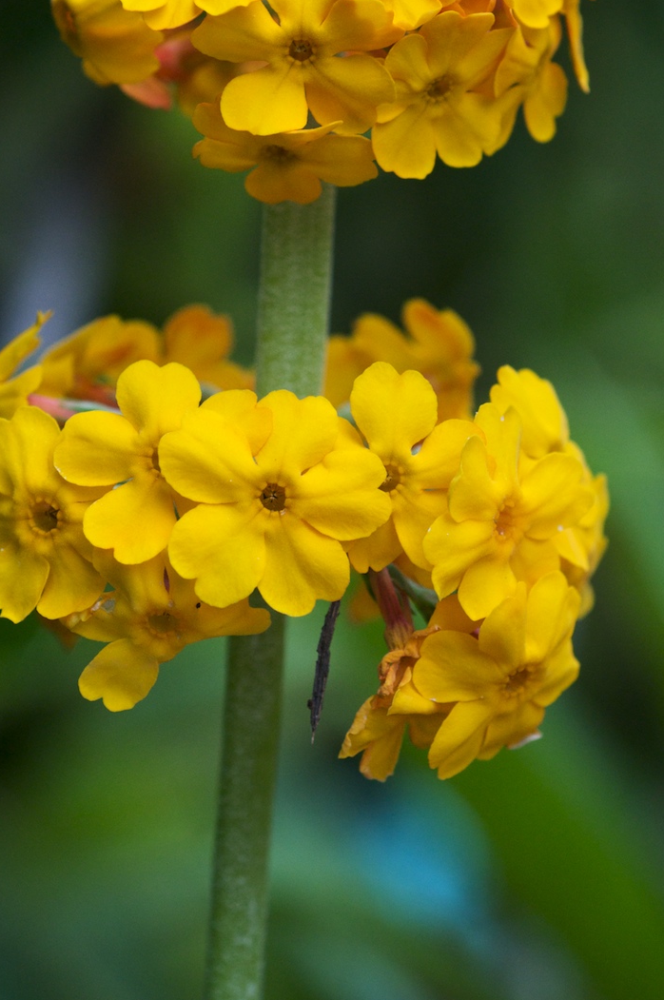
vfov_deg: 15.0
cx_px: 298
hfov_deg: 10.0
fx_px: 3800
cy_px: 360
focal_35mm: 137
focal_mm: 60
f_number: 5.6
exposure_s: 1/500
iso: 800
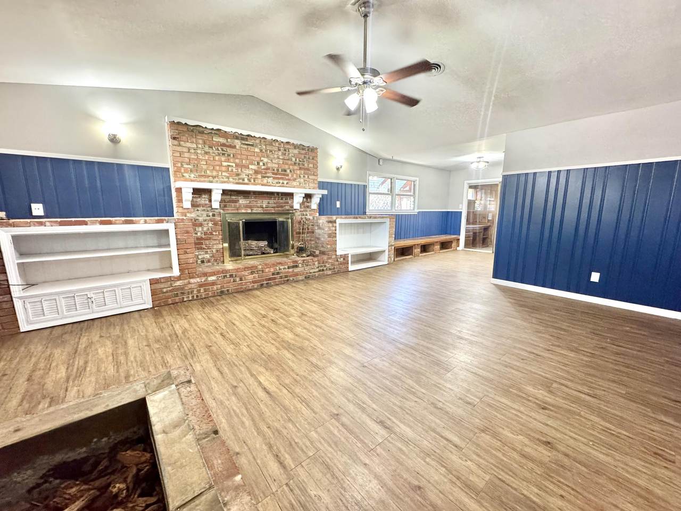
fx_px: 275
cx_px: 340
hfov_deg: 102.1
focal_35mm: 14
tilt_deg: -9.4
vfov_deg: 85.7
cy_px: 256
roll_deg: -0.2
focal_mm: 2.22
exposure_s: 1/60
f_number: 2.2
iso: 320
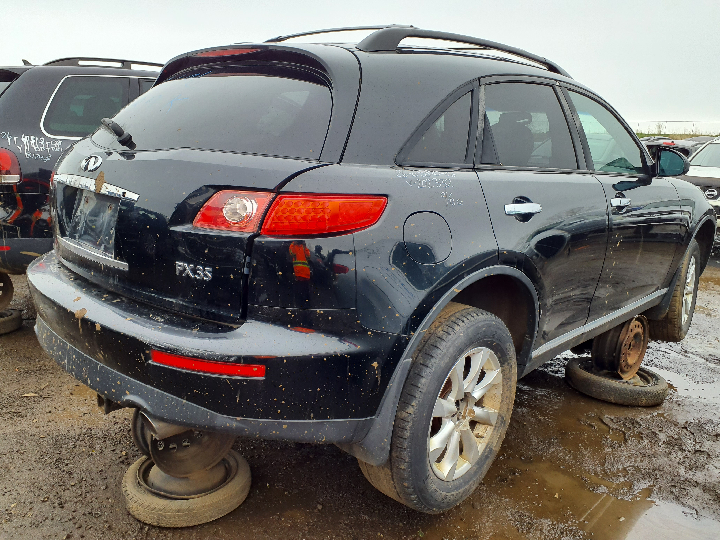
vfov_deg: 51.4
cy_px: 270
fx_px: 562
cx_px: 360
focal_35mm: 27
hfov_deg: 65.3
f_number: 1.9
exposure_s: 1/221
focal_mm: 3.58
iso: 40
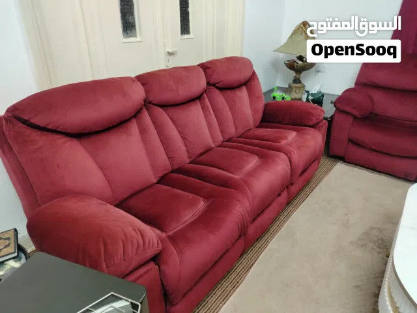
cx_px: 208
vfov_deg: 56.8
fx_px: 289
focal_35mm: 24
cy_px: 156
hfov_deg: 71.6
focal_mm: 5.25
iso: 822
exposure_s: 1/25
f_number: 1.75
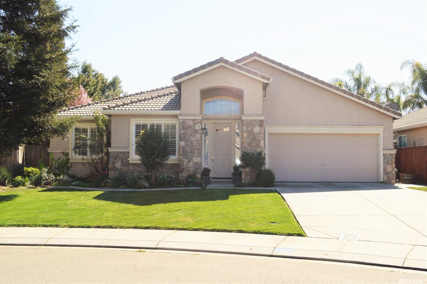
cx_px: 214
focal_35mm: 36
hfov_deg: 53.2
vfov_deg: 36.8
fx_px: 427
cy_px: 142
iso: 100
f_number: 8
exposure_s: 1/200
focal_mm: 24
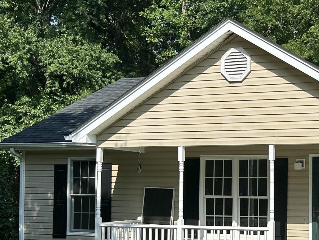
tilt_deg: +1.0
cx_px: 306
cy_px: 180
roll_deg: -1.2
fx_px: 636
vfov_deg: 21.1
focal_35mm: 69
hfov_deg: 26.9
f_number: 1.5
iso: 50
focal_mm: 5.7
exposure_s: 1/4115
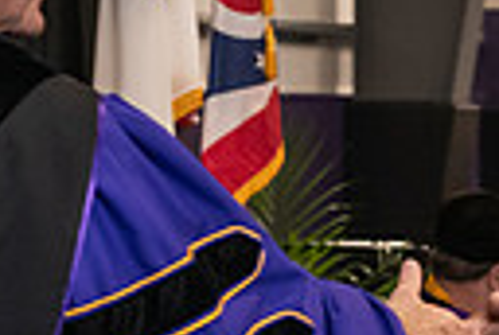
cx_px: 491
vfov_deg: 5.3
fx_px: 3640
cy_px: 205
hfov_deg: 7.8
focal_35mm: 262
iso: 2000
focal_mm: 58
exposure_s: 1/125
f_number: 5
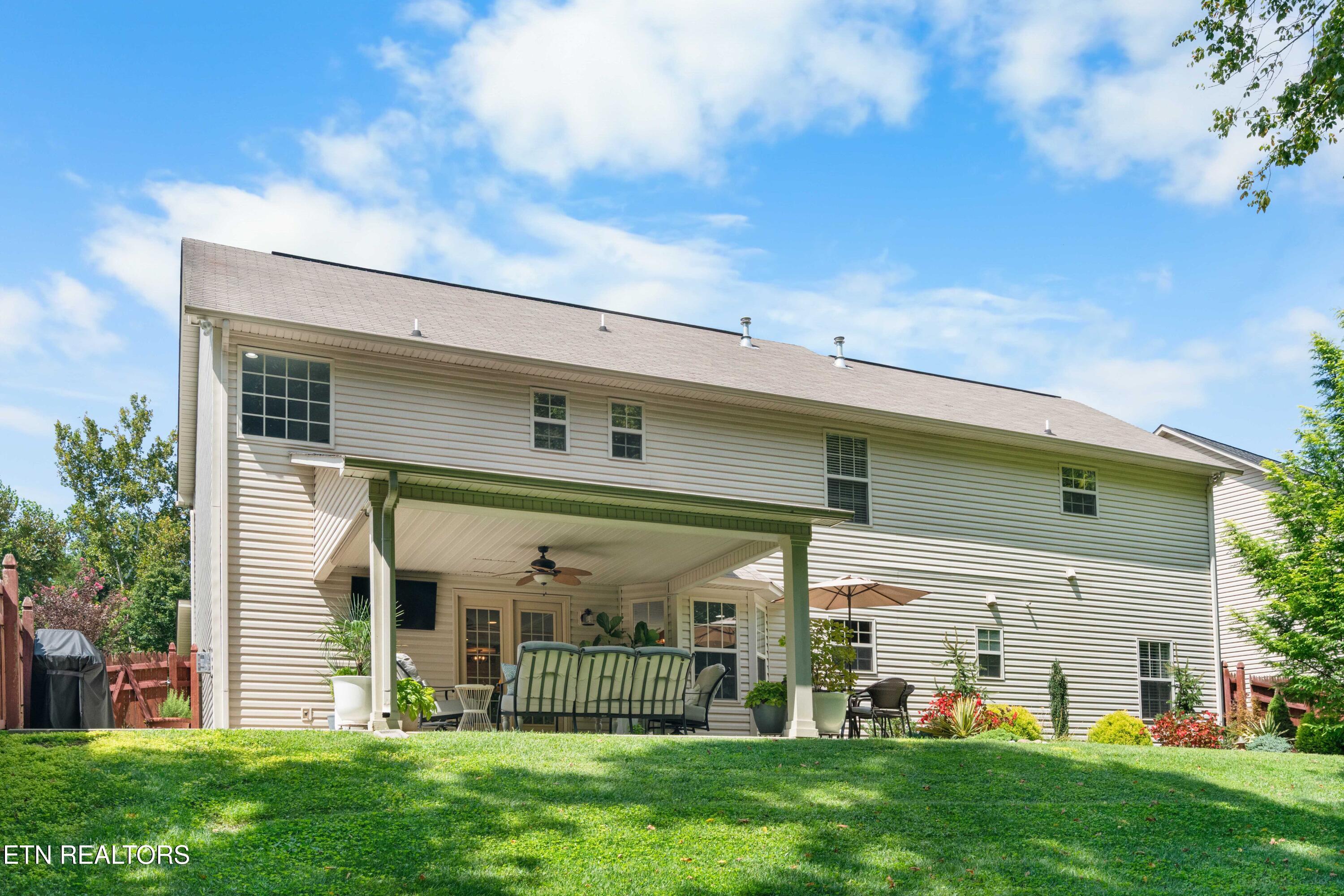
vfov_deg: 46.4
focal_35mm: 28
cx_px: 672
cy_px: 448
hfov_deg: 65.5
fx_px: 1045
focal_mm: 28
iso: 1250
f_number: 8
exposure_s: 1/2500
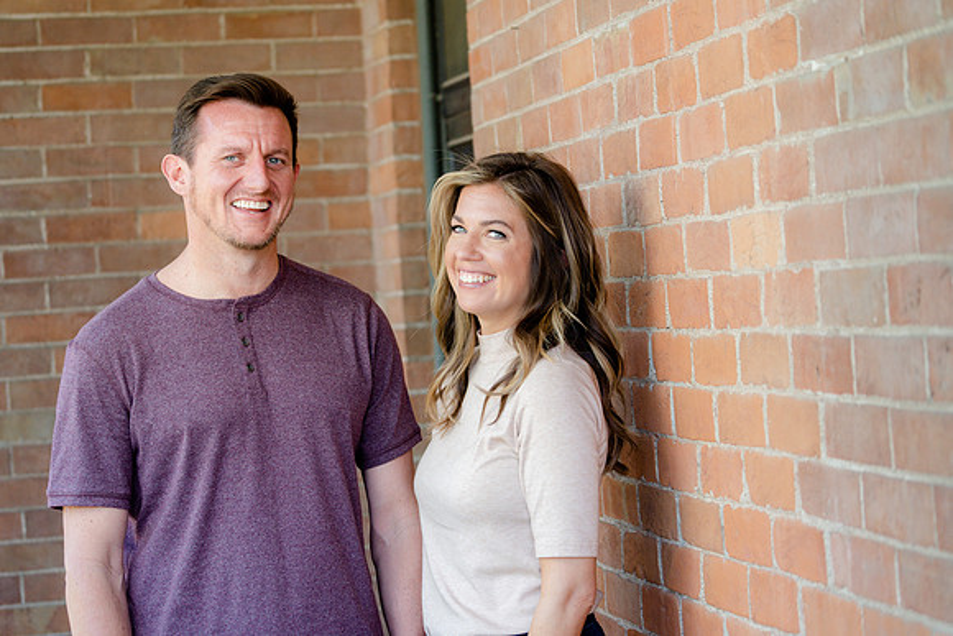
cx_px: 476
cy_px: 318
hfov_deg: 21.4
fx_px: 2519
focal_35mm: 95
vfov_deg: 14.4
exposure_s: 1/250
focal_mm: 92
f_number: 4
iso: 500
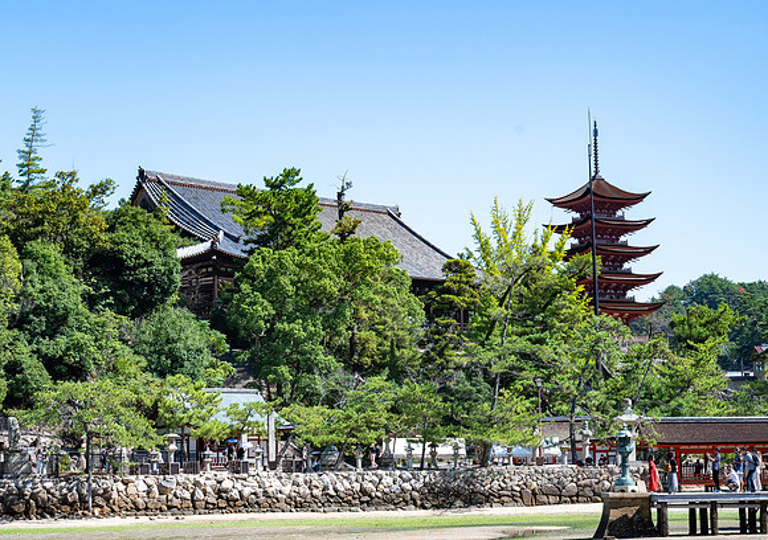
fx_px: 1825
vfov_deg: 16.8
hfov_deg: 23.7
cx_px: 323
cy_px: 296
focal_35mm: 84
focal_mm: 70
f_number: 8
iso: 180
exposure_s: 1/320
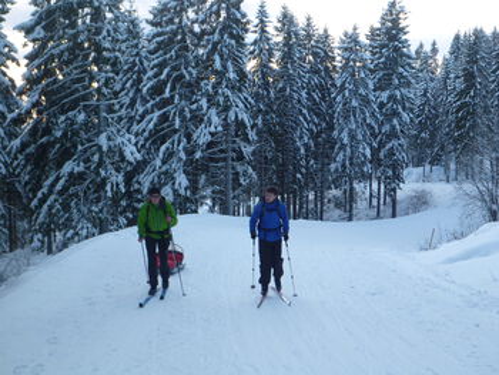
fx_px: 736
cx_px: 250
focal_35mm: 51
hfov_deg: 37.5
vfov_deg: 28.6
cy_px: 188
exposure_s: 1/80
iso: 125
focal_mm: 9.1
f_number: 4.7
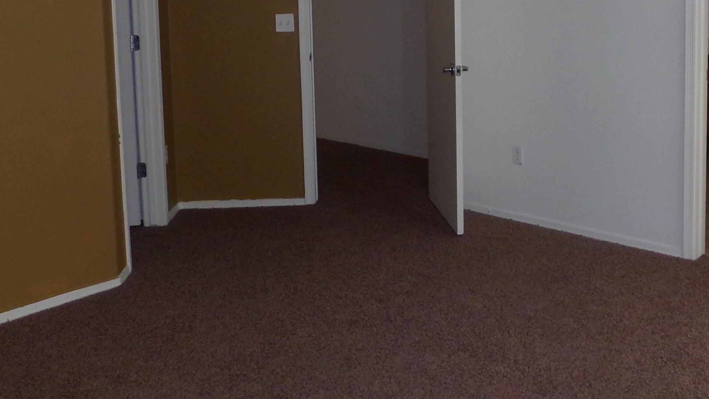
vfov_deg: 25.2
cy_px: 43
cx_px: 442
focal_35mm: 46
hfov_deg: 44.2
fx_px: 865
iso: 200
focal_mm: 4.7
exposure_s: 1/34
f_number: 3.2
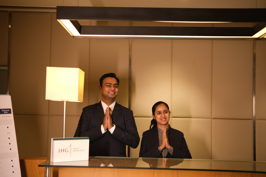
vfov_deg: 27.0
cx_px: 133
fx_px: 369
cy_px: 88
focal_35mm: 50
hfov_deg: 39.6
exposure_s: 1/200
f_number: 1.4
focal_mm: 33
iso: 500
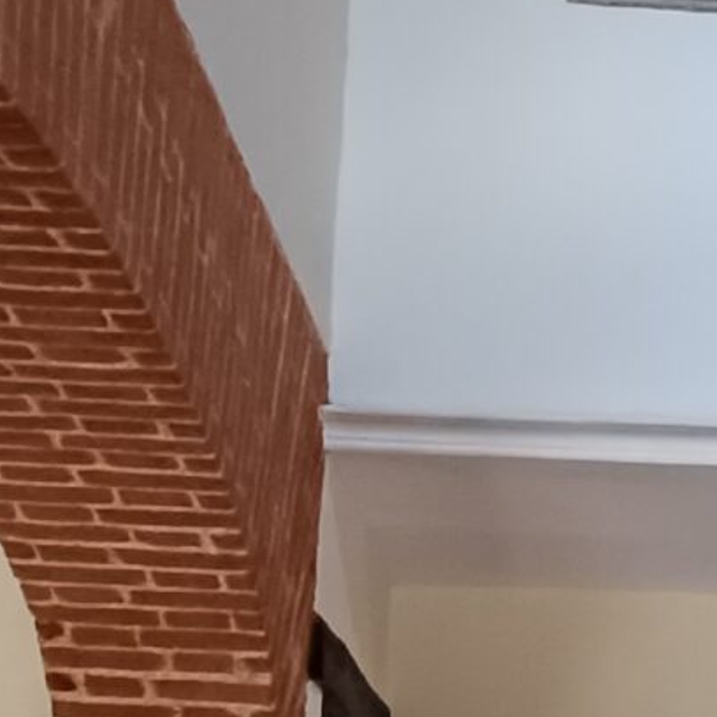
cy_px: 712
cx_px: 916
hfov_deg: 12.7
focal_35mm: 133
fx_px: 3117
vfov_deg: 13.0
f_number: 2.2
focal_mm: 1.66
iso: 352
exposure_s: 1/50
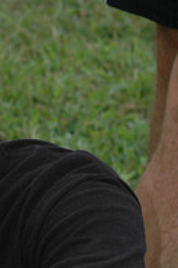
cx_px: -42
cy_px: 393
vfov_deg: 6.2
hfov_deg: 4.2
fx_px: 2444
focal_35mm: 329
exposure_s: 1/200
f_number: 7.1
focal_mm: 70
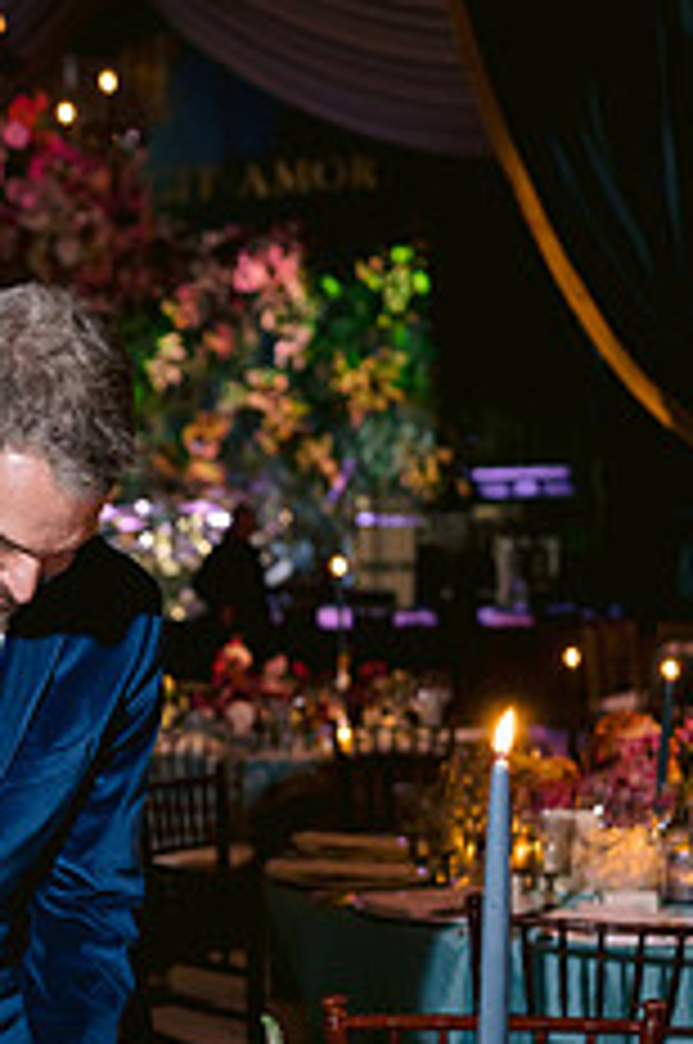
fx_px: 1969
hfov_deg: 19.6
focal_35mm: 68
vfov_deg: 28.9
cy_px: 860
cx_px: 72
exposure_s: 1/100
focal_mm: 35
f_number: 2.8
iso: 1000
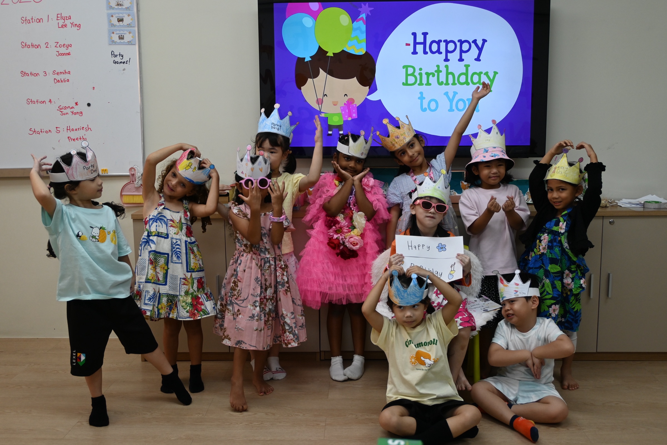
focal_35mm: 38
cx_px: 334
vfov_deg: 35.5
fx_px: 695
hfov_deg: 51.3
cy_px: 222
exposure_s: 1/200
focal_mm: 25
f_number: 4.2
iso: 400
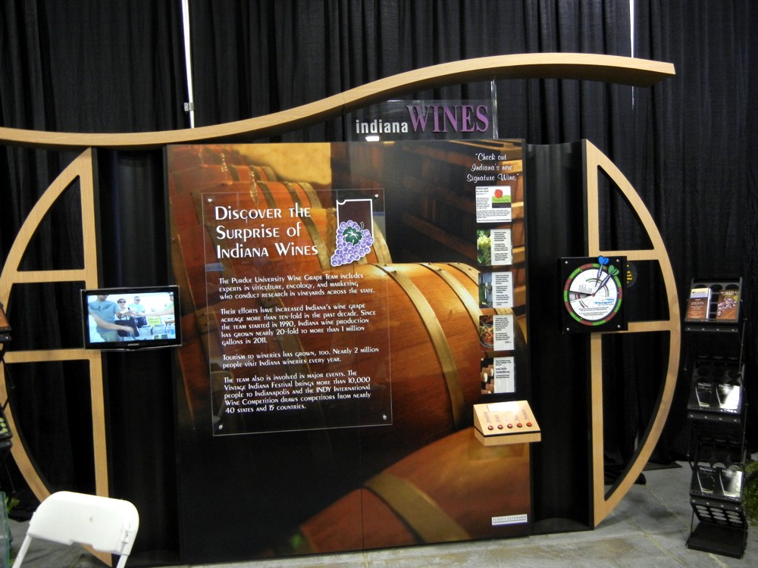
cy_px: 284
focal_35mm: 30
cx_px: 379
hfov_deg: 60.0
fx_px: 657
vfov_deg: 46.8
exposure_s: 1/23.7
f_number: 3.5
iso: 400
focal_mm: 5.4
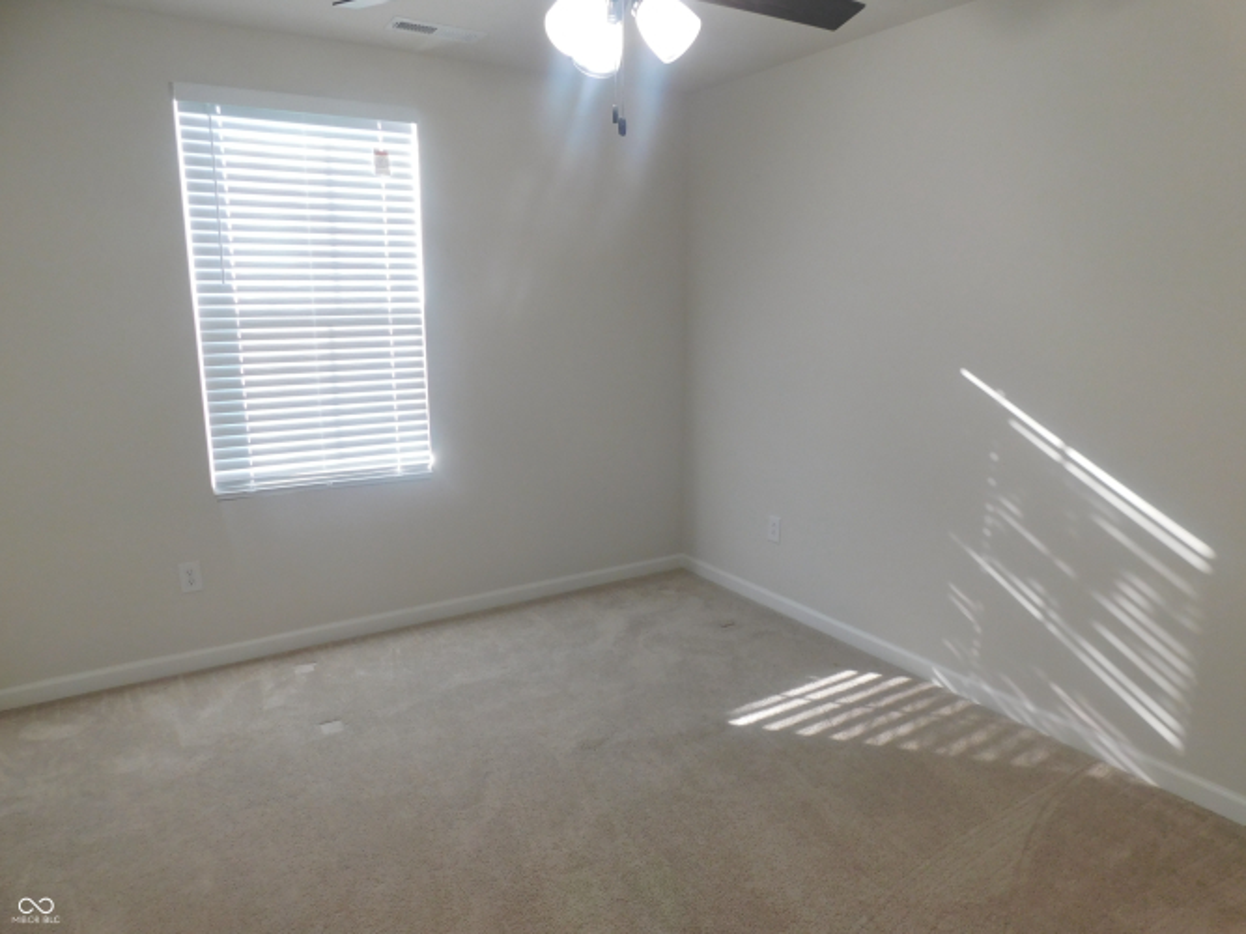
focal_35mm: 23
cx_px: 623
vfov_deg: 58.9
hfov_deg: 73.9
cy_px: 467
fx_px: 828
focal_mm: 4
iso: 125
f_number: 3
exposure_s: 1/30
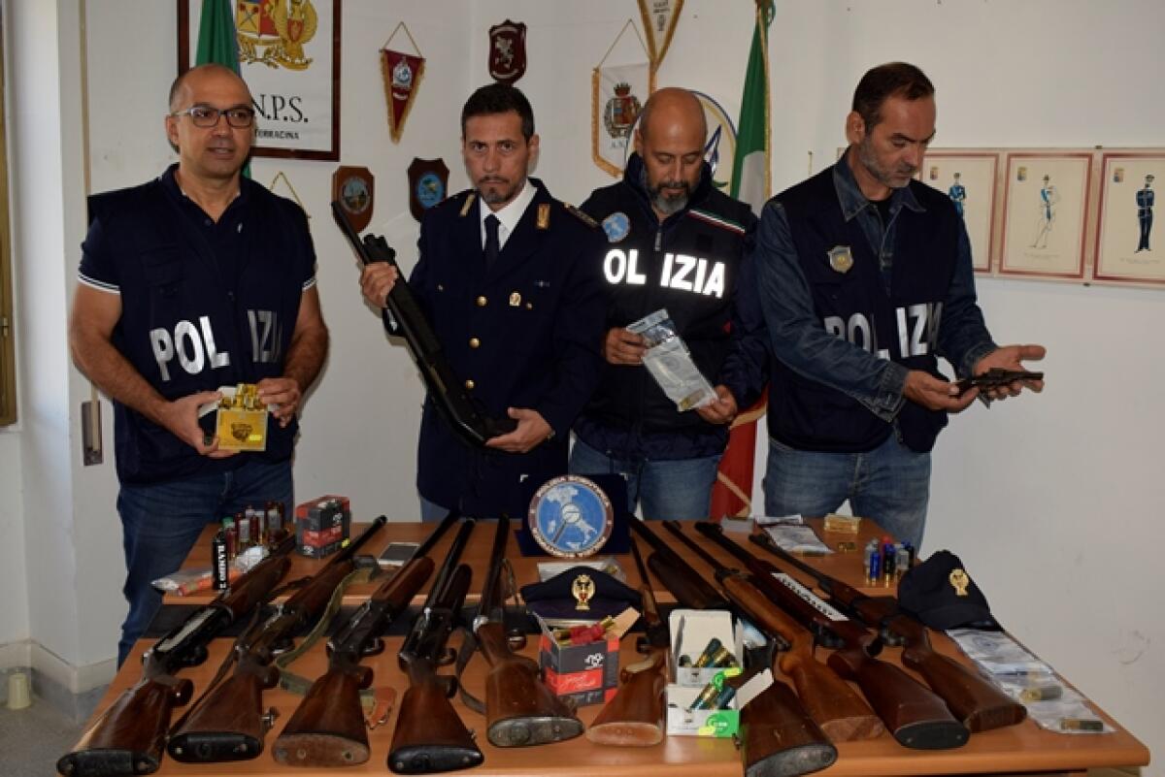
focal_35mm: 38
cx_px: 582
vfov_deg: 35.5
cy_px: 388
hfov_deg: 51.3
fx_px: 1214
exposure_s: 1/60
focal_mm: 25
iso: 100
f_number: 6.3
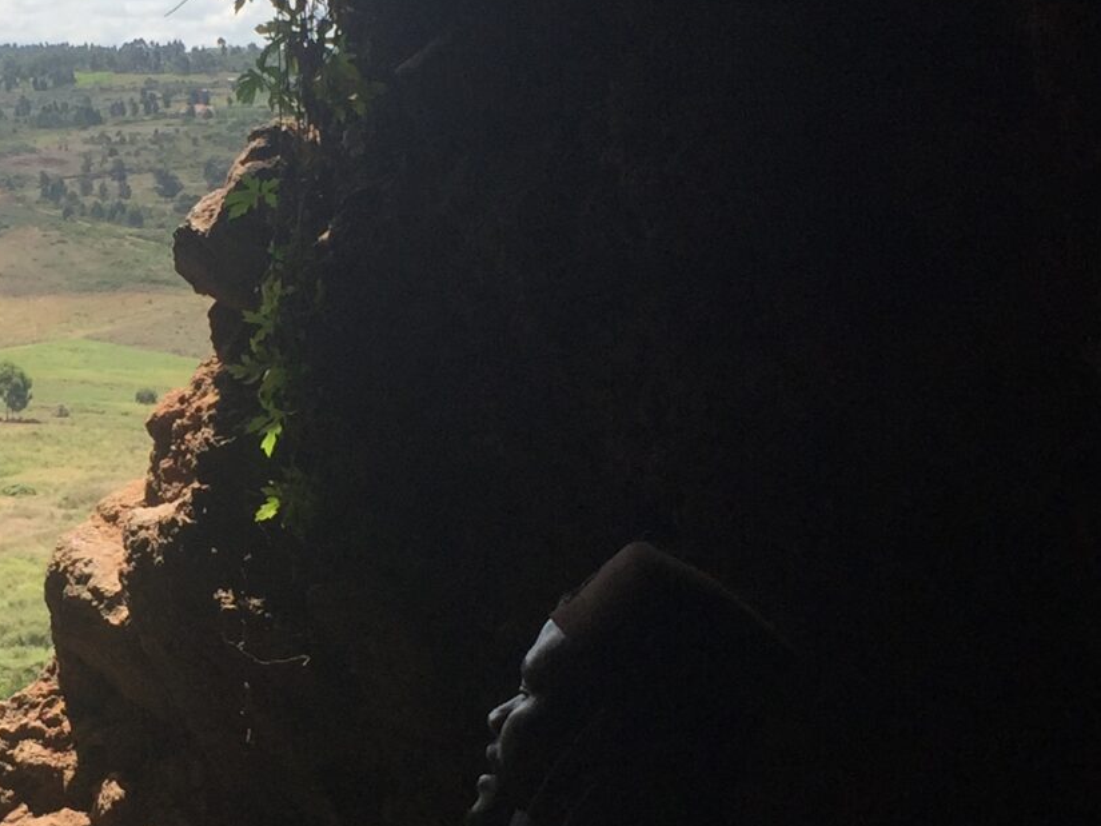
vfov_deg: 16.4
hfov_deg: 21.0
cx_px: -7
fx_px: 2863
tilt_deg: -6.4
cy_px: 451
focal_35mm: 90
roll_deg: -0.9
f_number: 2.2
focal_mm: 4.15
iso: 32
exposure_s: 1/1236
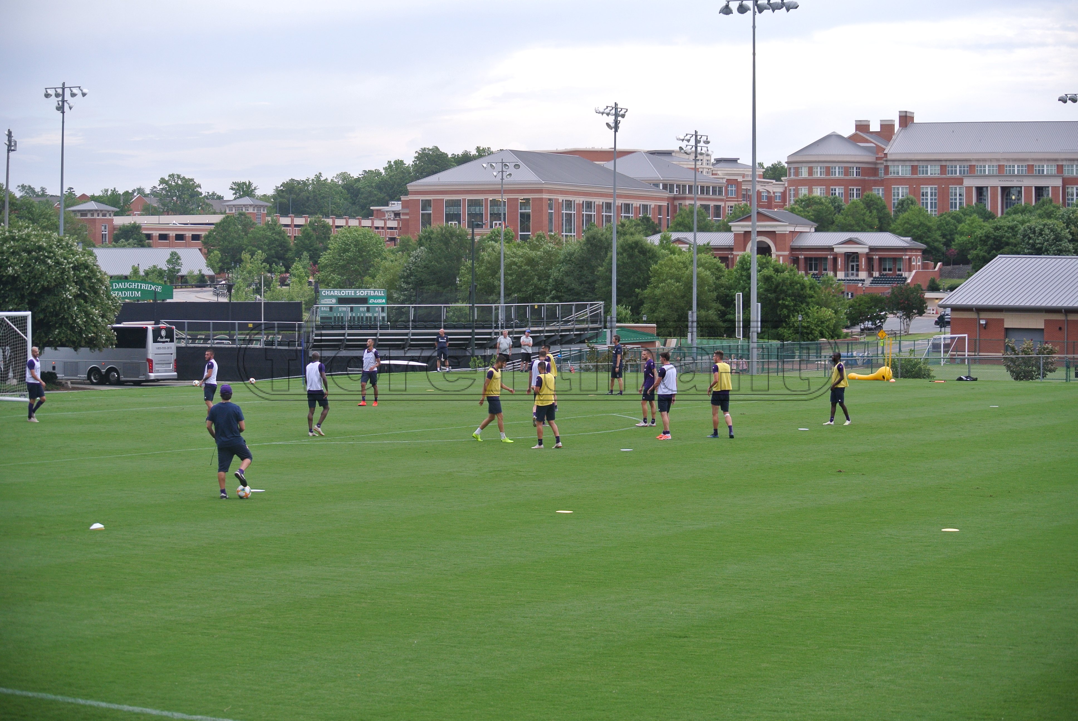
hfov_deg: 25.0
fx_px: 2428
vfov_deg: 16.9
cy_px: 360
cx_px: 539
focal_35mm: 81
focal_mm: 30
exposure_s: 1/100
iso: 100
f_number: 3.8
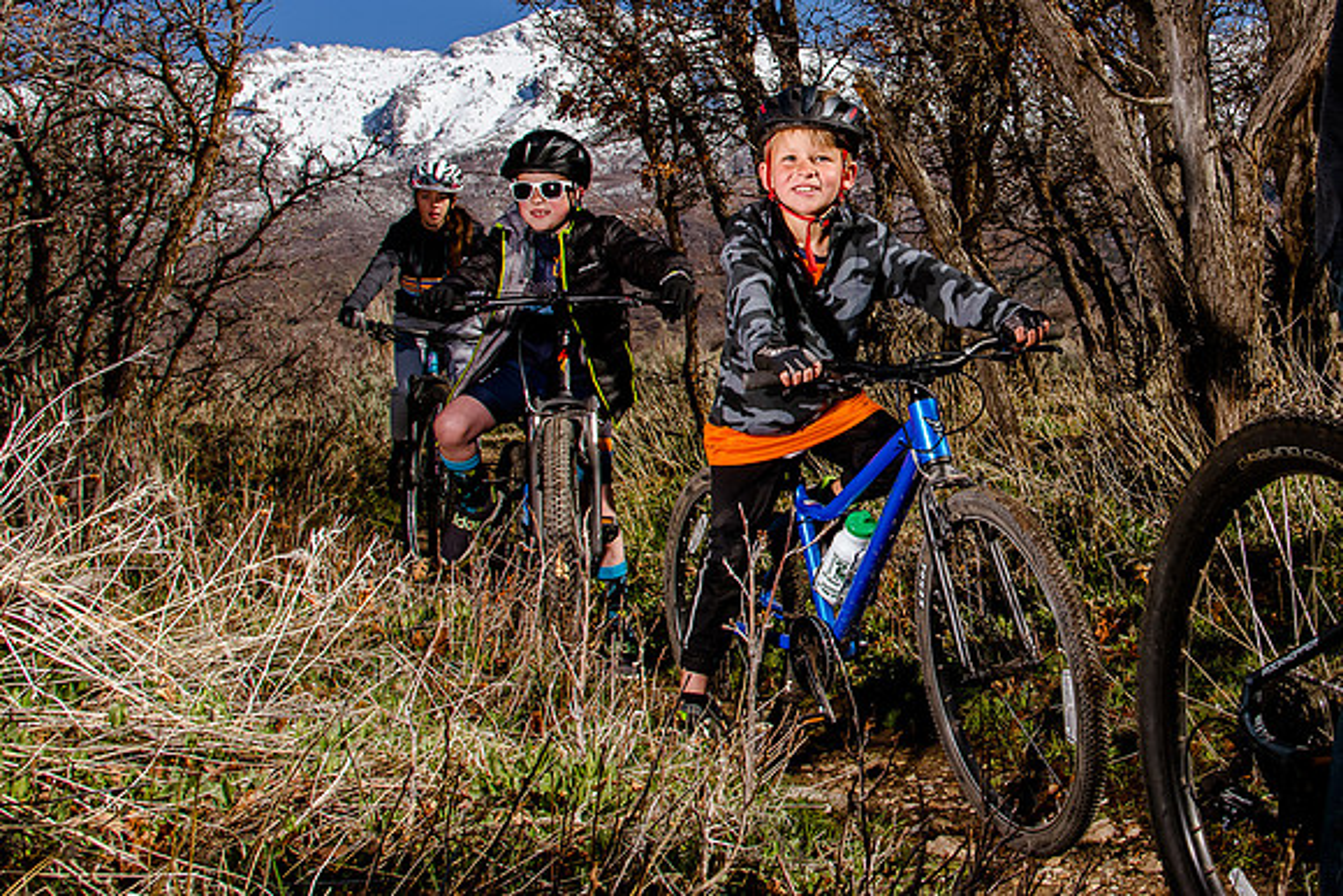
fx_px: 1716
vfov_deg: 29.1
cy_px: 307
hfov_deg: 41.9
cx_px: 948
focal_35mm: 46
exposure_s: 1/400
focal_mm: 24
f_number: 9
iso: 200
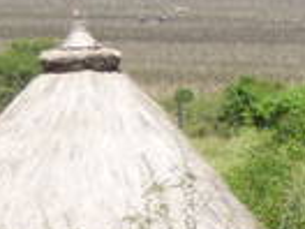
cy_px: 398
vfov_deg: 3.0
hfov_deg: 4.0
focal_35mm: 490
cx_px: 806
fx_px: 4317
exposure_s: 1/200
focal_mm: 14.5
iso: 80
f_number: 5
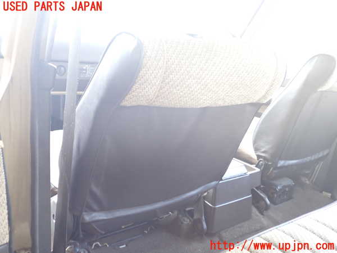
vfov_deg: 46.8
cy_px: 126
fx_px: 292
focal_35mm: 30
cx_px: 168
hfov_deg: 60.0
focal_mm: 5.4
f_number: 2.3
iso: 400
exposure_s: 1/30
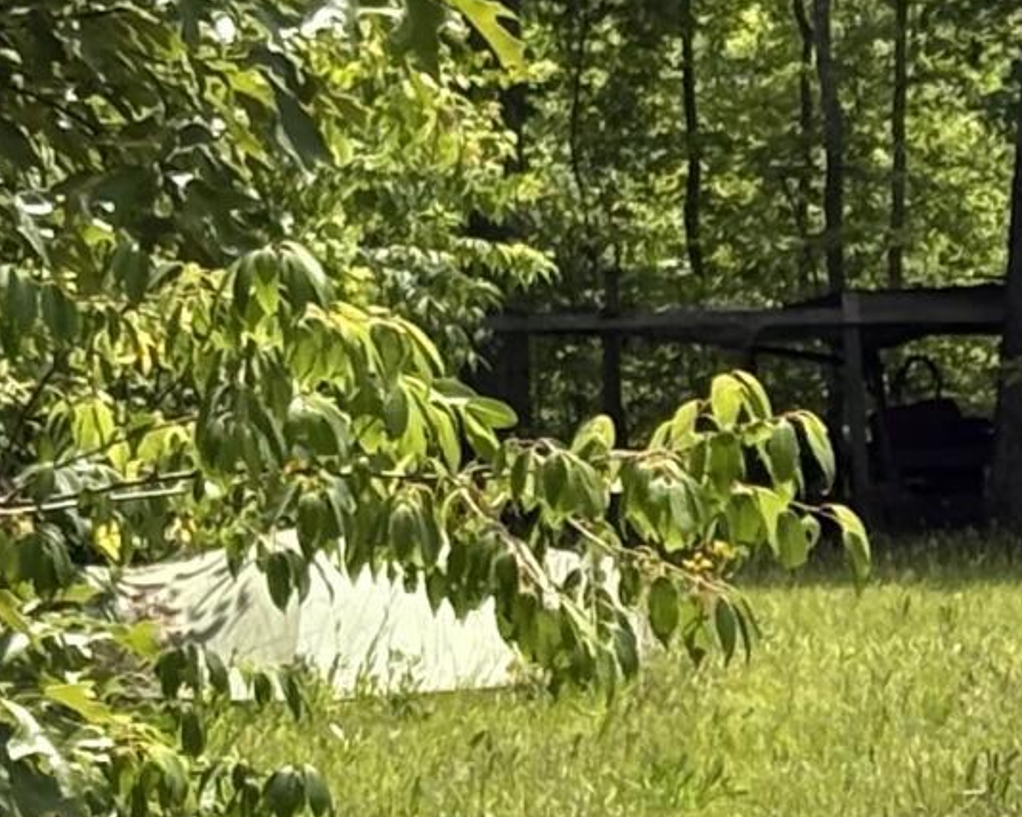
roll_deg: +0.7
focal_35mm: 285
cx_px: 1929
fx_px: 8619
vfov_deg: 5.4
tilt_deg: -4.5
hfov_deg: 6.6
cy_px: 1001
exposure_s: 1/1626
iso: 32
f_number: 1.6
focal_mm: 5.96
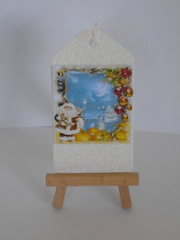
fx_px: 667
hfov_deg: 15.4
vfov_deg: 20.5
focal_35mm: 96
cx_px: 89
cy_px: 120
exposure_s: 1/40
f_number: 5.1
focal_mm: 16.4
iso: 800
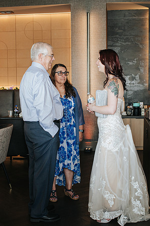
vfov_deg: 37.2
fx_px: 335
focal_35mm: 53
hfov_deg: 25.2
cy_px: 113
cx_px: 78
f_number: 3.5
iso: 1000
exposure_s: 1/200
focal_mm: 35
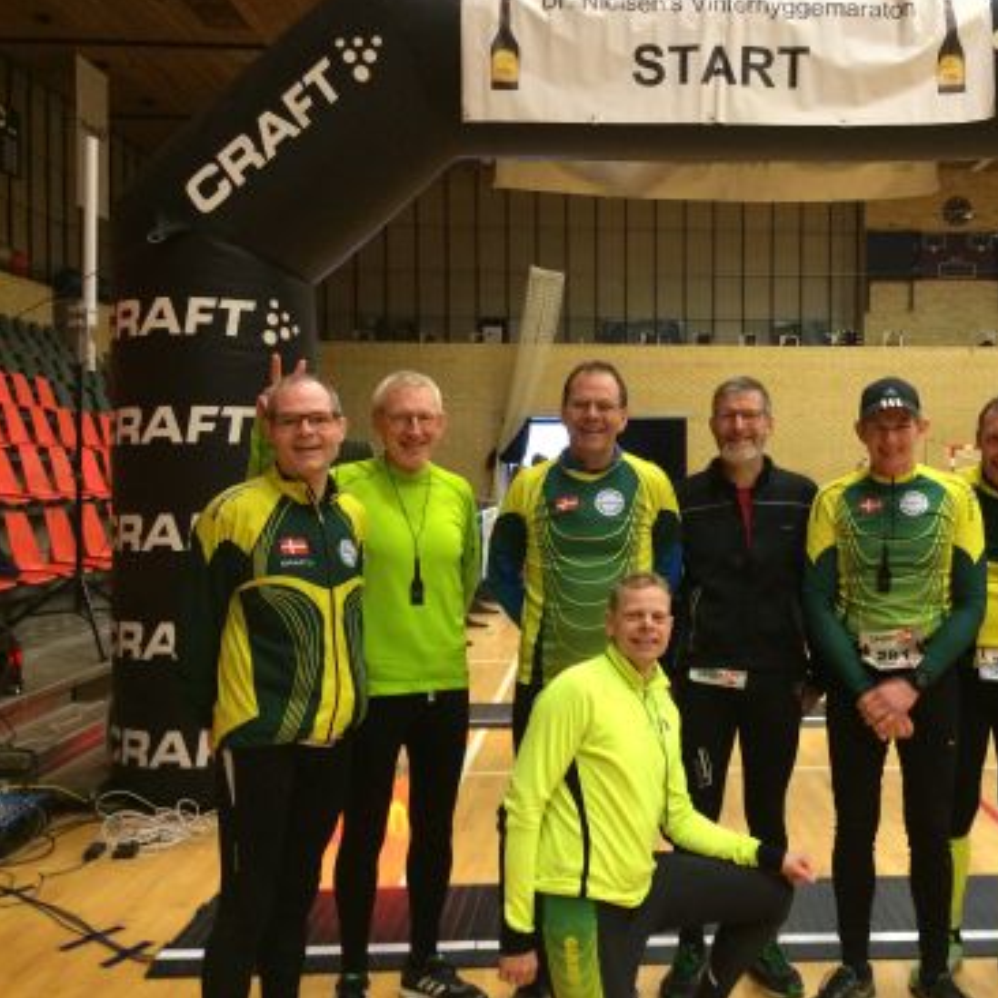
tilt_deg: -2.4
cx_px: 676
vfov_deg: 47.2
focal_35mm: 35
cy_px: 492
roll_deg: +0.3
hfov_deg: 46.4
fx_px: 1142
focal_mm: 4.15
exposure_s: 1/30
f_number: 2.2
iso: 200
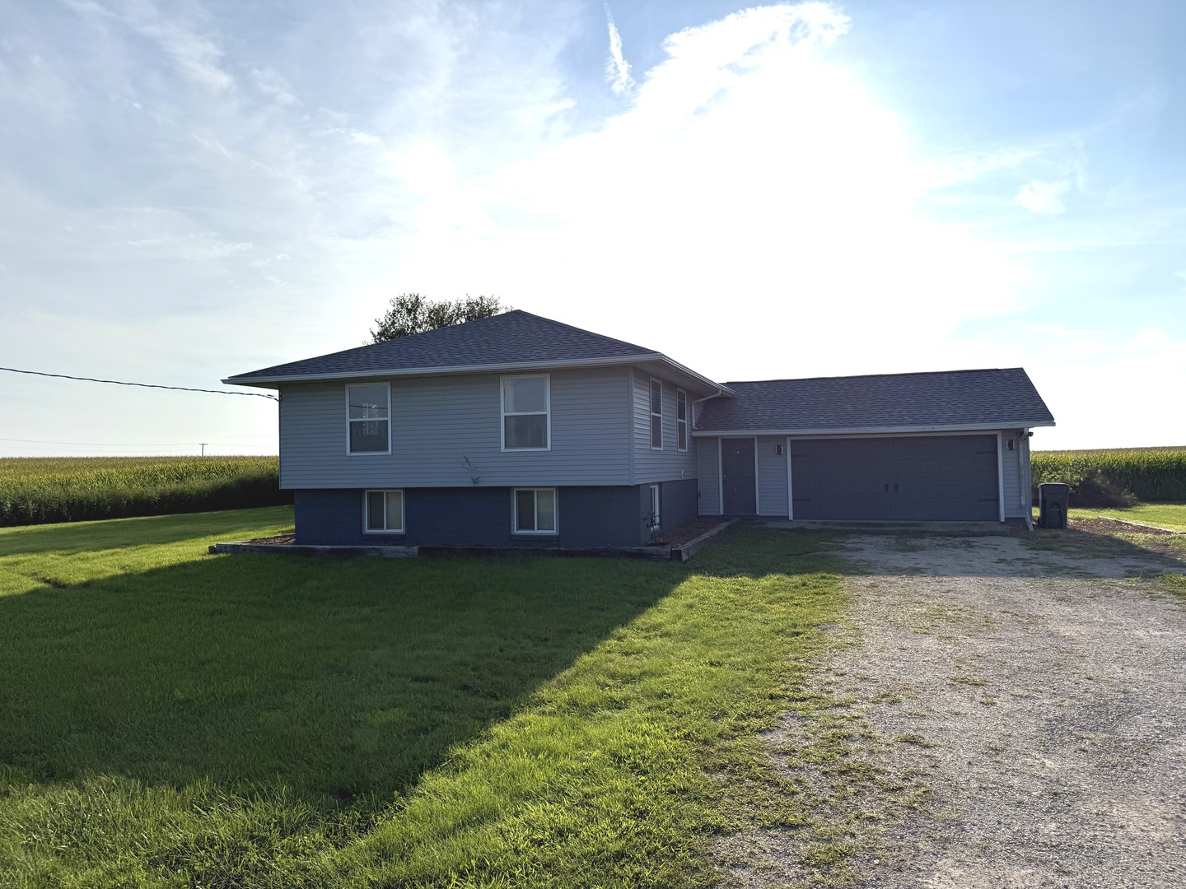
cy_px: 444
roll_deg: +2.2
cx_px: 593
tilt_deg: +4.0
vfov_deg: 56.8
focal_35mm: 24
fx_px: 822
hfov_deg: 71.6
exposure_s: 1/14286
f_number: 1.78
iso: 64
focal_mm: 6.76
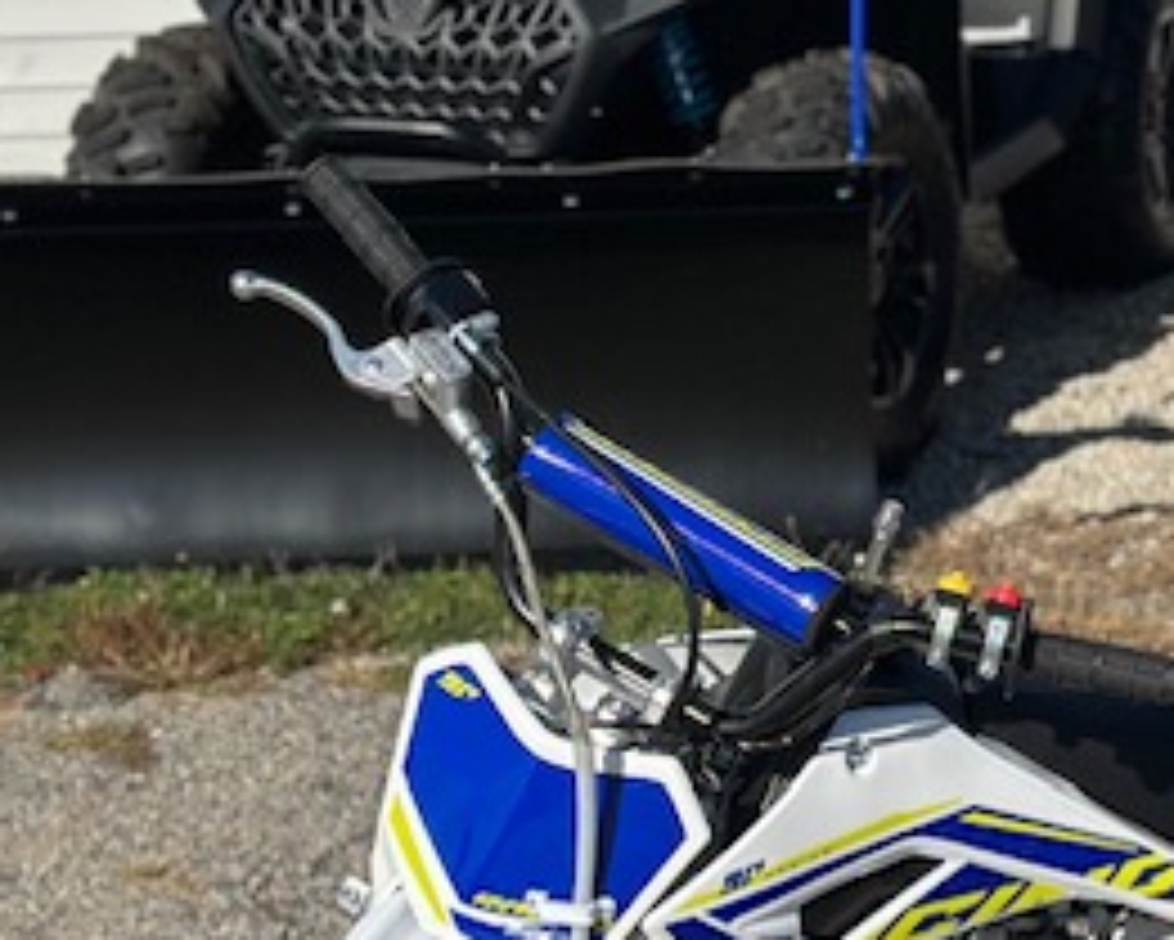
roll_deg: +2.8
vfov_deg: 13.3
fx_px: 3997
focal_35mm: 115
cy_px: 787
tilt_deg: -16.6
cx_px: 985
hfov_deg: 16.5
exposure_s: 1/6623
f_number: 1.78
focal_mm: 6.86
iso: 100
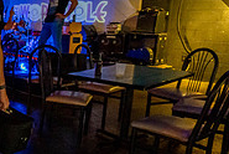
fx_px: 312
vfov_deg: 27.6
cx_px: -28
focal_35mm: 49
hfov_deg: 34.3
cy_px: 93
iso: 3200
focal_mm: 14
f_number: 2.8
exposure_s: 1/125
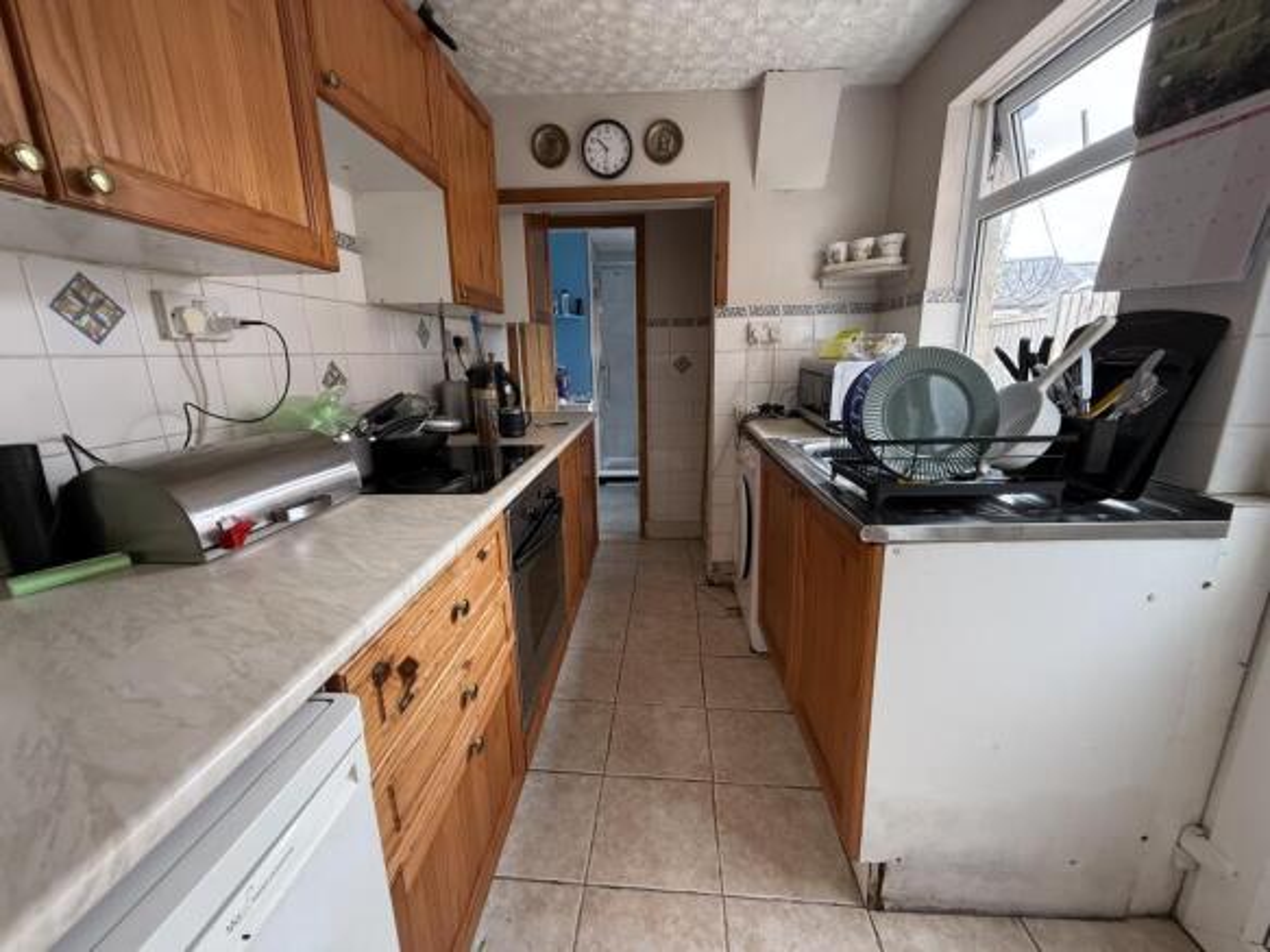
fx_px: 514
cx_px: 635
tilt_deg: -12.2
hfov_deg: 102.1
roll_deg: +1.0
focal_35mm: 14
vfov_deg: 85.7
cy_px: 476
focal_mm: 2.22
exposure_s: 1/99
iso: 250
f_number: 2.2
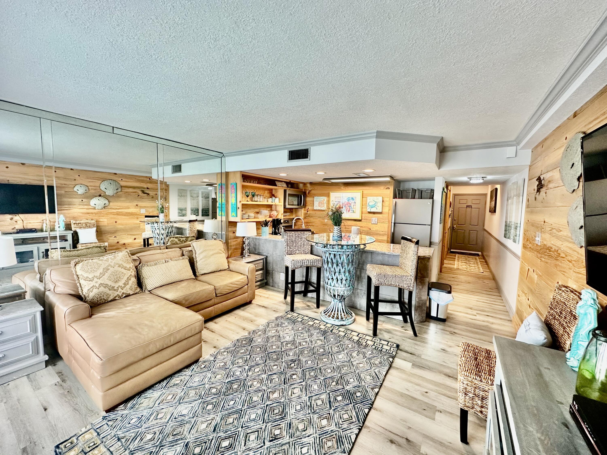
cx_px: 304
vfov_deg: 85.7
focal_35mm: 14
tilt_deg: -4.3
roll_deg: -1.0
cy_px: 228
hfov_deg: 102.1
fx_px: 245
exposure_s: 1/60
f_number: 2.2
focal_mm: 2.22
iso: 160
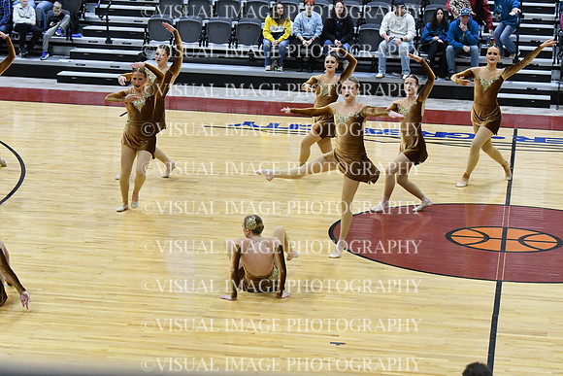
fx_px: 1642
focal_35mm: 105
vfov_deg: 13.0
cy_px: 188
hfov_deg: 19.5
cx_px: 282
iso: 5000
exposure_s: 1/400
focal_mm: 70
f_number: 4
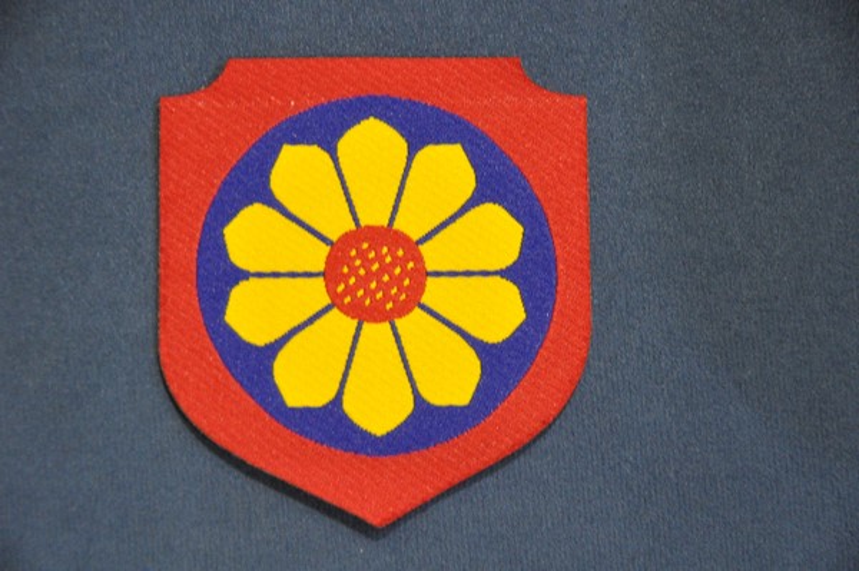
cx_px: 430
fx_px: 2932
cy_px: 286
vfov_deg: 11.1
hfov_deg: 16.7
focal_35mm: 123
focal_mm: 82
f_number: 5
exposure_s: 1/40
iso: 3200
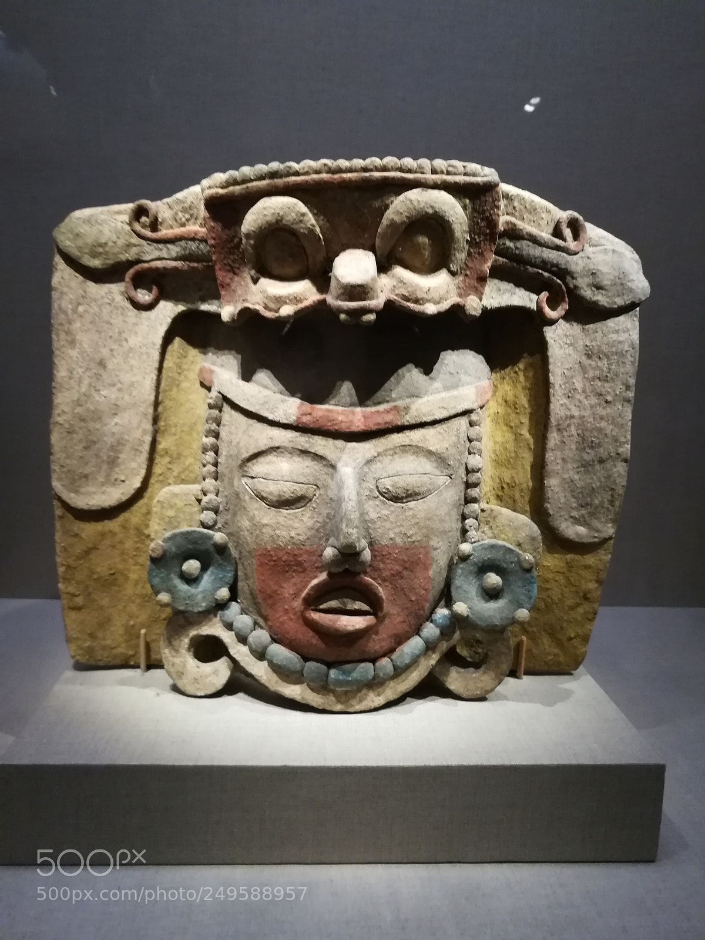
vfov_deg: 67.3
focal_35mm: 26
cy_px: 470
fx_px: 706
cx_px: 352
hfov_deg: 53.1
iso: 640
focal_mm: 3.83
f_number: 2.2
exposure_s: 1/20
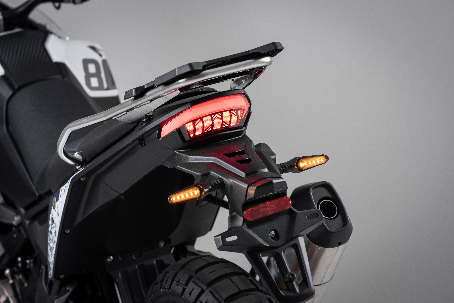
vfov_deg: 10.8
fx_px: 1601
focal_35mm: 127
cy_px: 152
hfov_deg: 16.1
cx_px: 227
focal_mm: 85
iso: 100
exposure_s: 1/80
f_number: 3.5
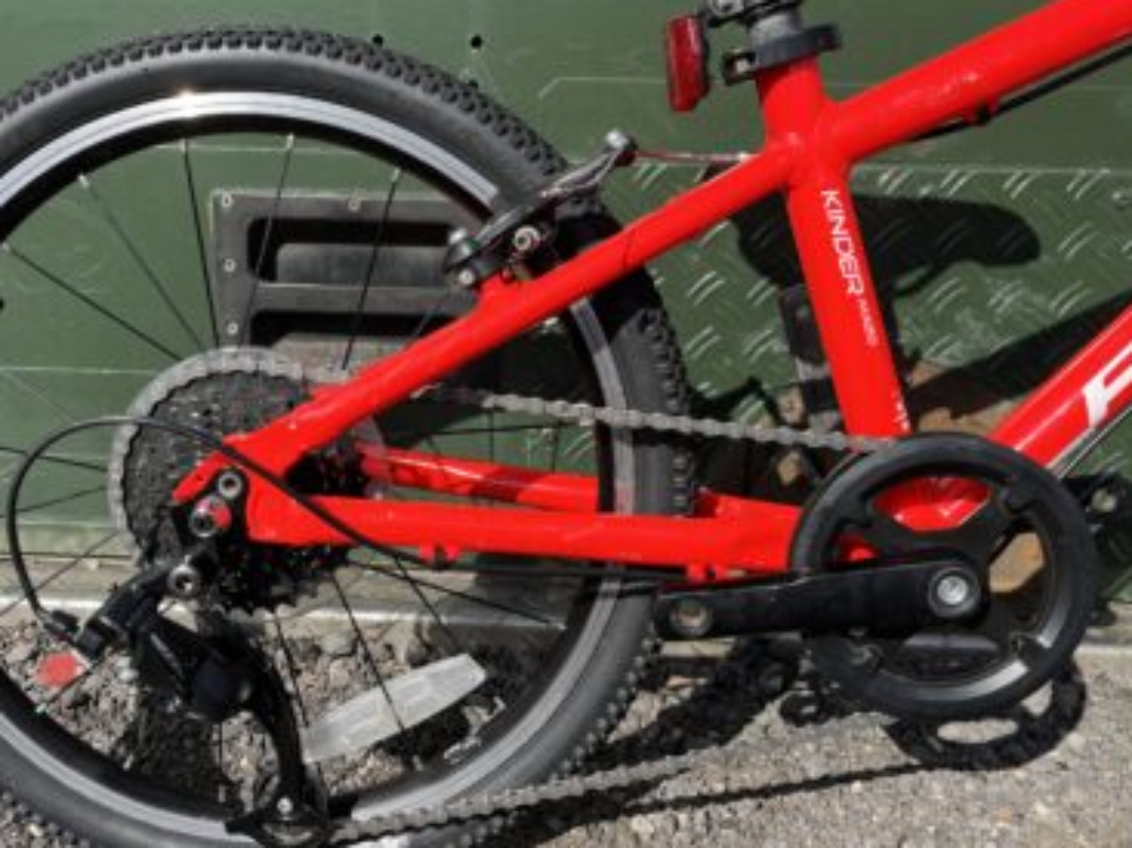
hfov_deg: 53.9
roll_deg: -0.4
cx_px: 518
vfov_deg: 41.7
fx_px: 1111
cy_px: 392
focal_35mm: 34
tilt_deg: -15.5
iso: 50
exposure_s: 1/1992
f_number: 1.6
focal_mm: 5.1
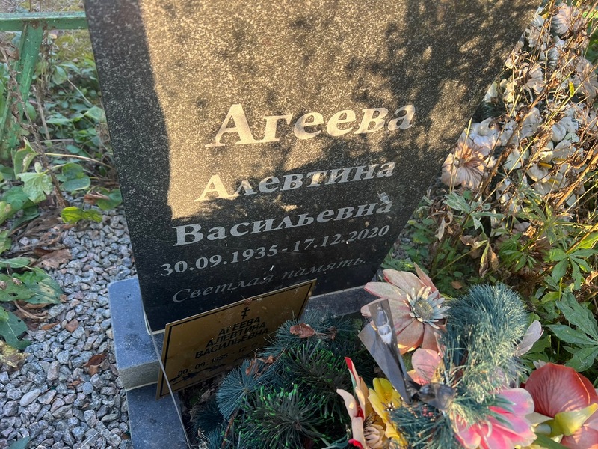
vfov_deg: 53.1
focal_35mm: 26
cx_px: 299
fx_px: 449
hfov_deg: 67.3
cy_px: 224
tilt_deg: -52.3
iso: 32
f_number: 1.5
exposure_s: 1/121
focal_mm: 5.7
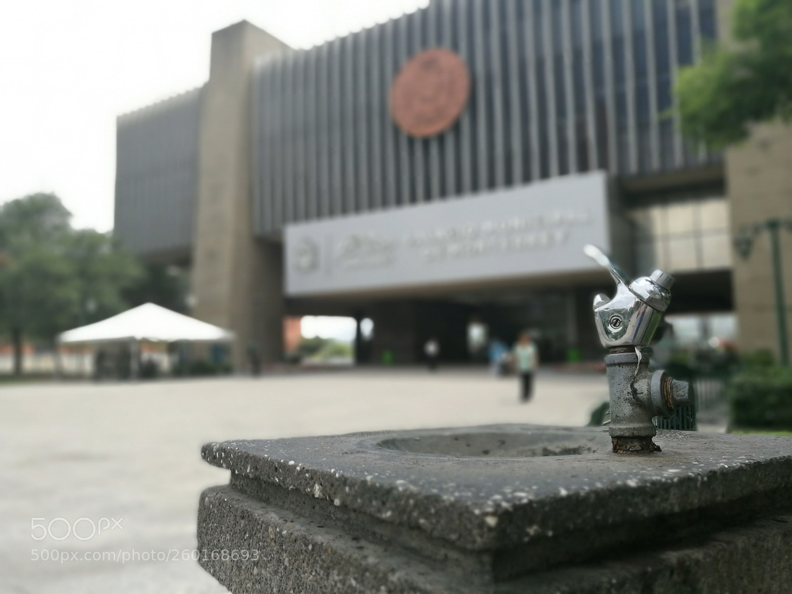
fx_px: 618
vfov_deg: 51.4
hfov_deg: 65.3
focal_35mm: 27
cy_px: 297
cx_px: 396
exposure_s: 1/517
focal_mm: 4.5
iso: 50
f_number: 4
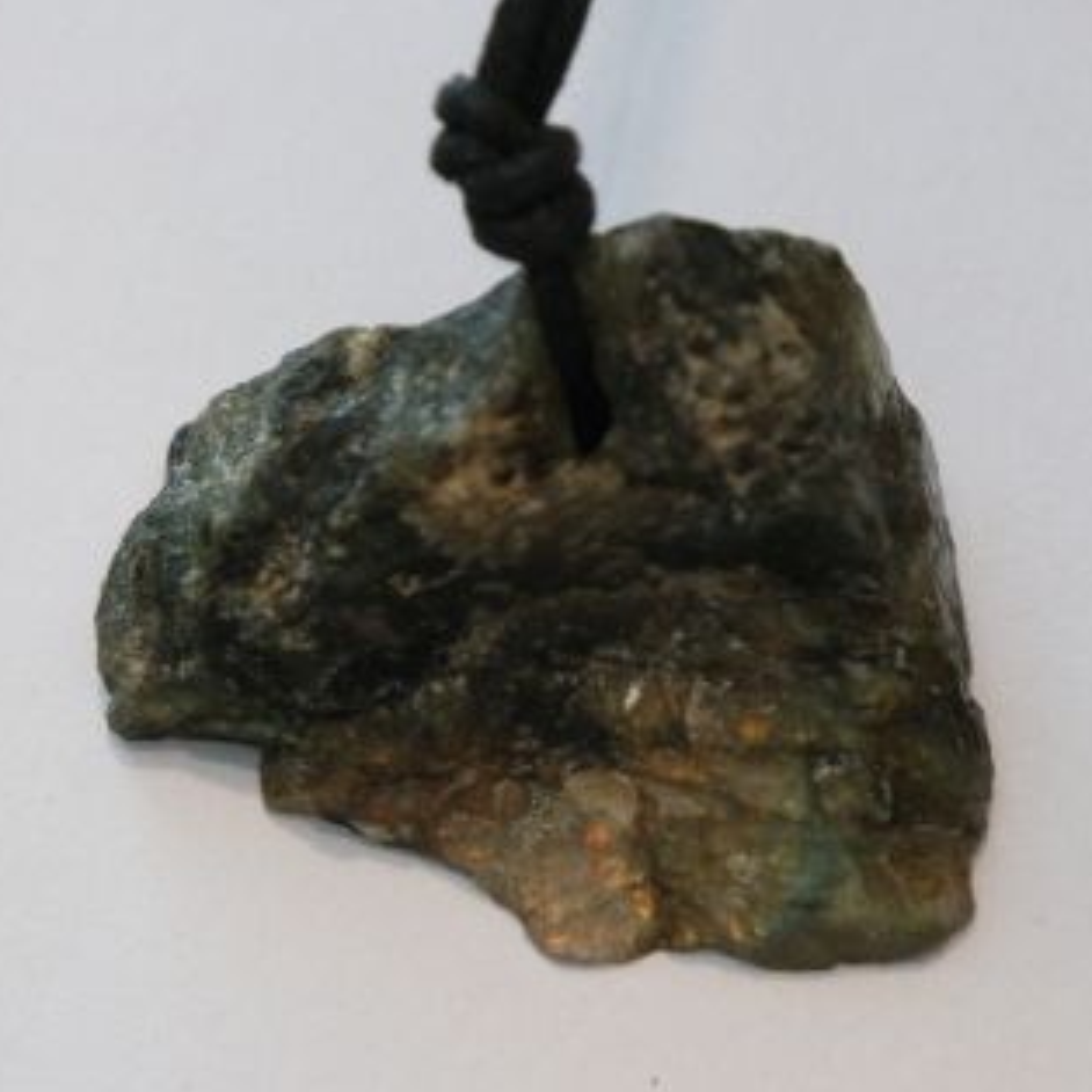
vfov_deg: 14.0
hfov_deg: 13.9
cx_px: 657
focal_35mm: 125
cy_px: 626
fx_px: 4461
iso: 1600
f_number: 5.6
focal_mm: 50
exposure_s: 1/80
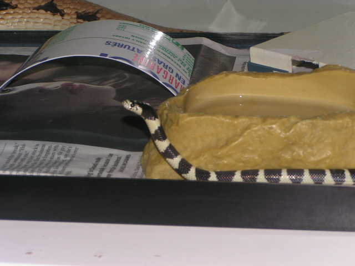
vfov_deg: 10.9
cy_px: 133
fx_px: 1395
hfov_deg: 14.5
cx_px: 178
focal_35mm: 136
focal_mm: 20.9
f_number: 5.6
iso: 100
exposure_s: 1/1000
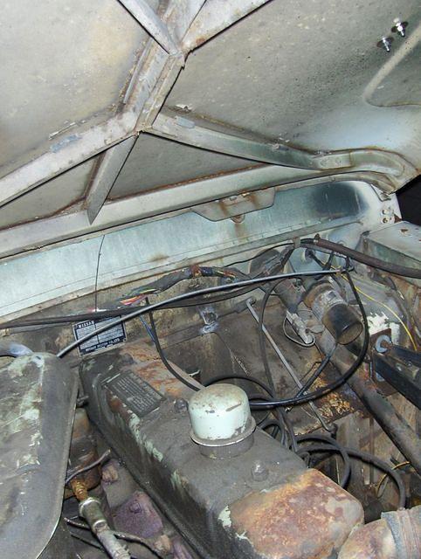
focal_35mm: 41
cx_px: 210
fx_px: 663
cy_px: 280
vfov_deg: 45.7
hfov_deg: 35.2
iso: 100
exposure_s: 1/60
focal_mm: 6.5
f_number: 3.5
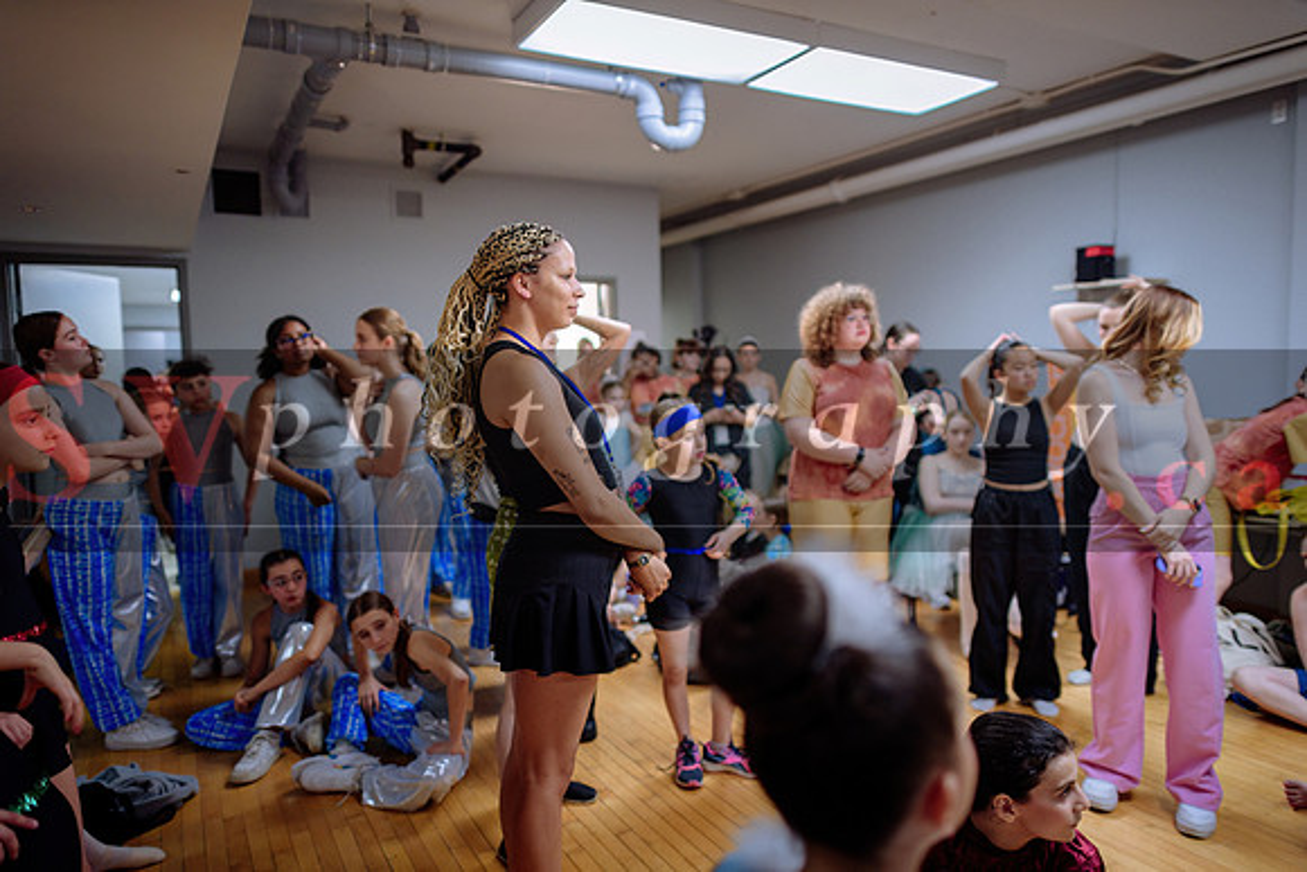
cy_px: 436
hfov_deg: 73.7
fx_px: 871
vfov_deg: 53.2
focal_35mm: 24
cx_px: 654
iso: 800
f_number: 1.4
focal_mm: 24
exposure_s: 1/250
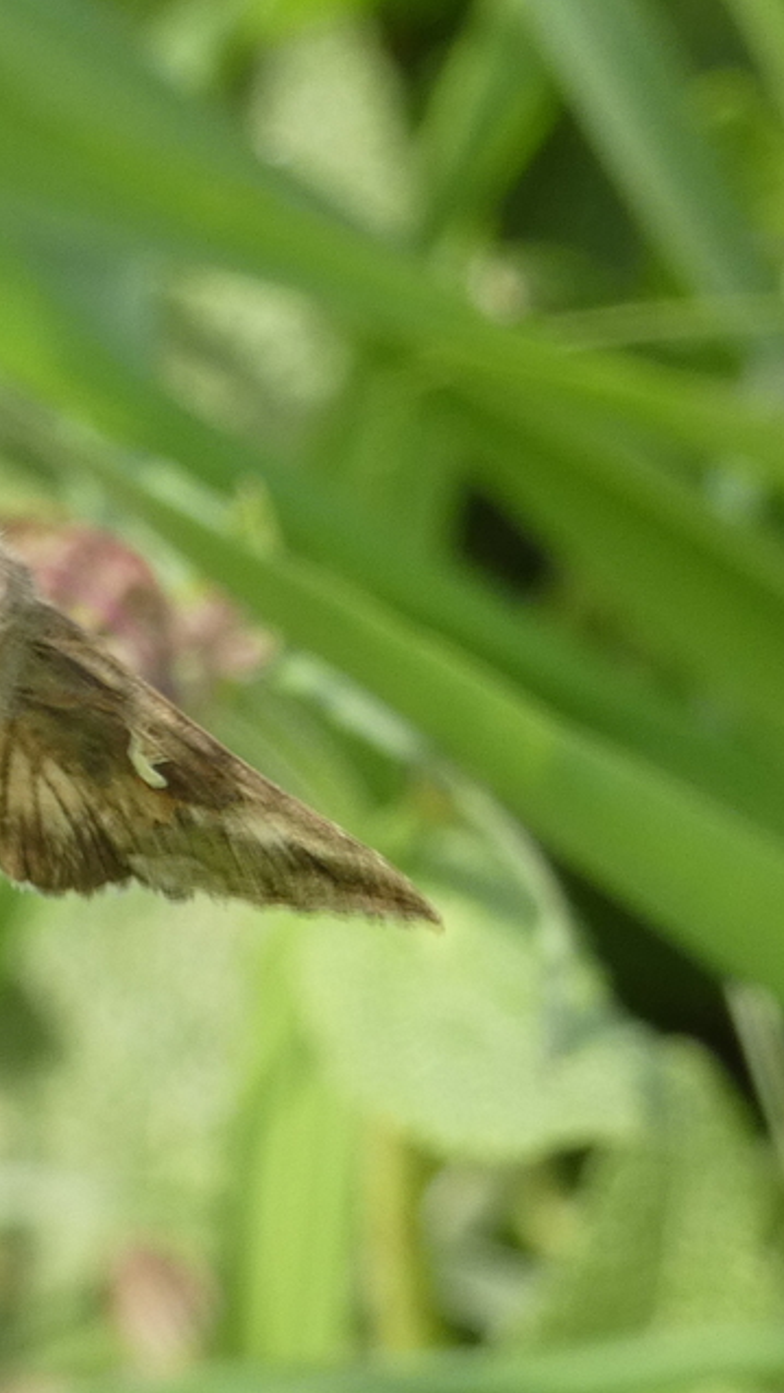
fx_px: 15666
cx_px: -99
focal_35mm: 424
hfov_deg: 2.9
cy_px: 696
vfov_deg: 5.1
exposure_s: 1/80
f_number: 5.5
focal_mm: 52.2
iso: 125
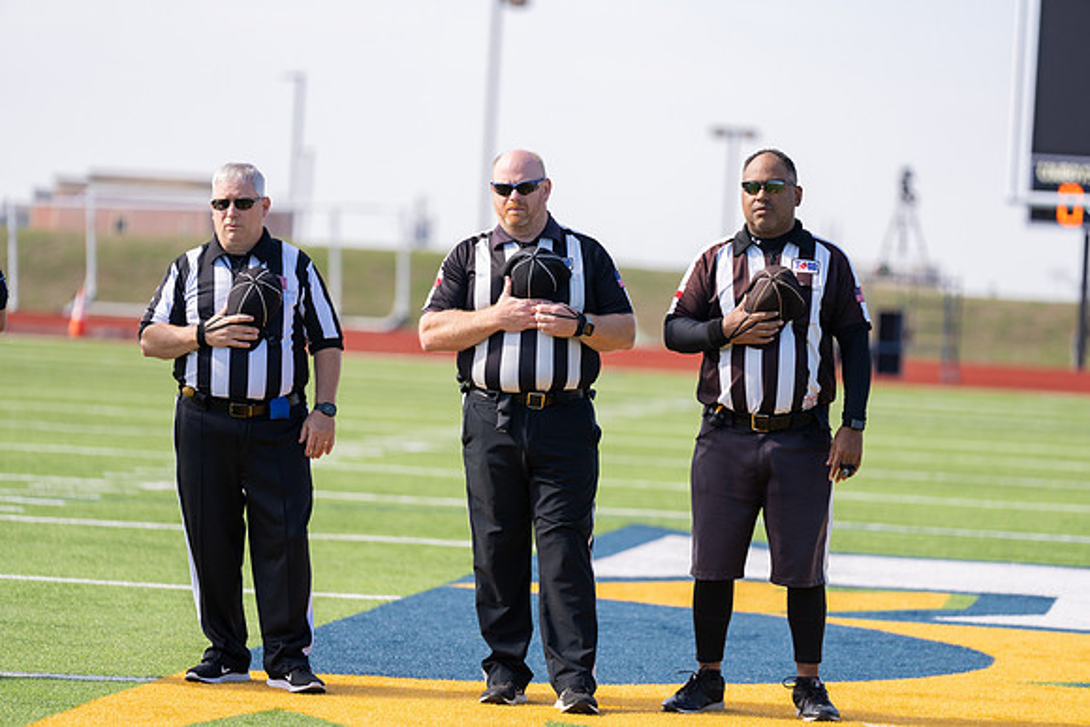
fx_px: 5088
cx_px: 545
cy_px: 364
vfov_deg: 8.2
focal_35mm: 168
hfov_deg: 12.2
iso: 100
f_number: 2.8
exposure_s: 1/1000
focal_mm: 168
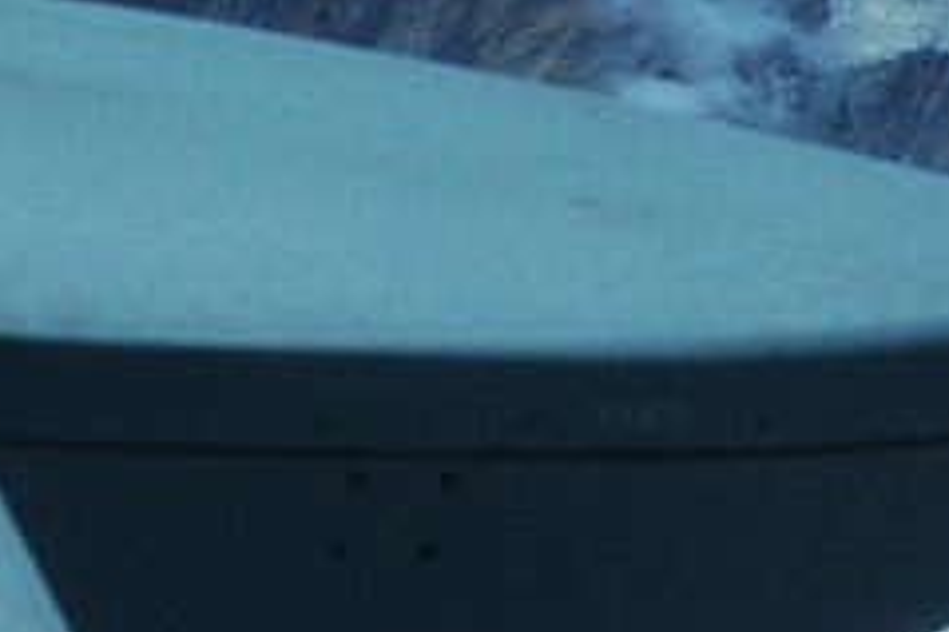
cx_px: 878
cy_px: -225
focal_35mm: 264
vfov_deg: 5.2
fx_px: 6954
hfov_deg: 7.8
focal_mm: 60
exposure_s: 1/1250
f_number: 13
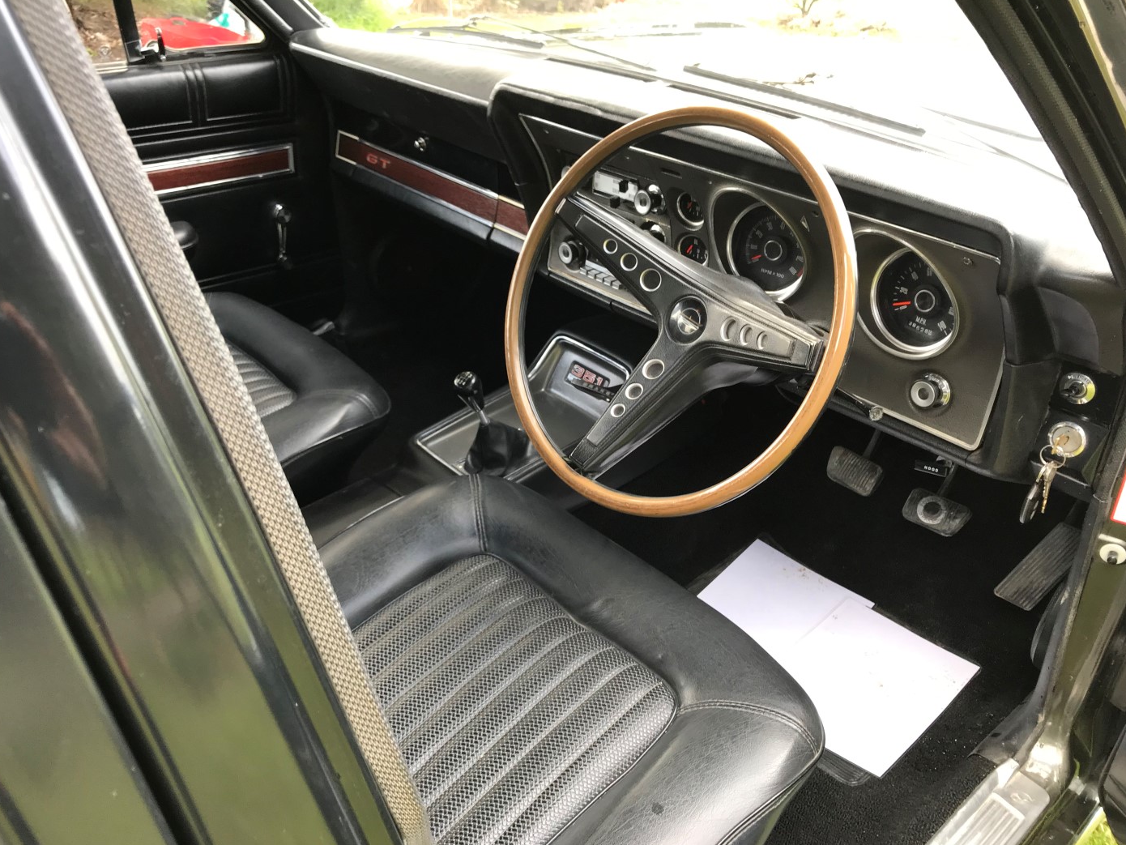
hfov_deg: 61.6
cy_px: 416
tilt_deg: -29.1
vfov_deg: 48.2
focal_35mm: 29
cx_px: 546
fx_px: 943
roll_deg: -0.8
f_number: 1.8
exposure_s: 1/50
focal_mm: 3.99
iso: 32
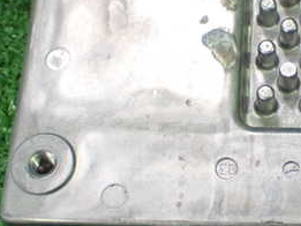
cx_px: 258
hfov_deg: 19.2
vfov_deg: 14.6
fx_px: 879
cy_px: 71
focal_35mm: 101
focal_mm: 7.84
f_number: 2.9
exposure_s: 1/125
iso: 800
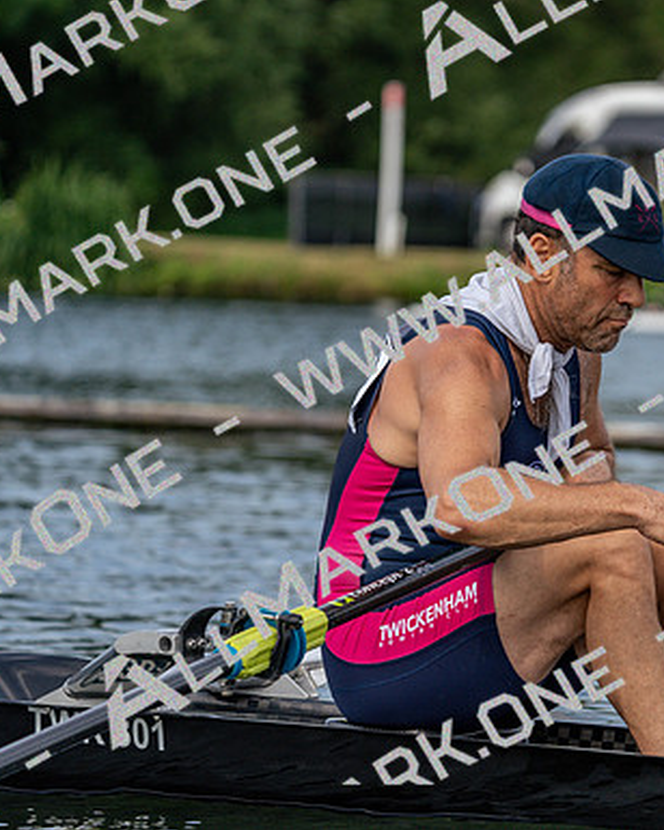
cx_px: 541
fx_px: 6952
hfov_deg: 5.5
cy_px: 415
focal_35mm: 283
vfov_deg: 6.8
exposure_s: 1/1600
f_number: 5.6
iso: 400
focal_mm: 200
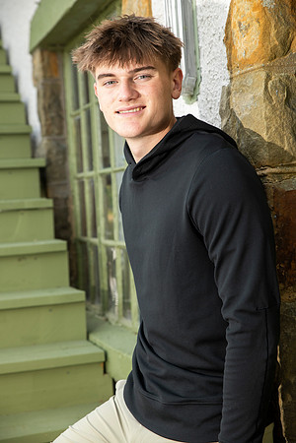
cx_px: 148
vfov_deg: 28.8
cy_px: 222
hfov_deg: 19.5
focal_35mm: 70
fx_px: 863
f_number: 5.6
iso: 320
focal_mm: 70
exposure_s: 1/160
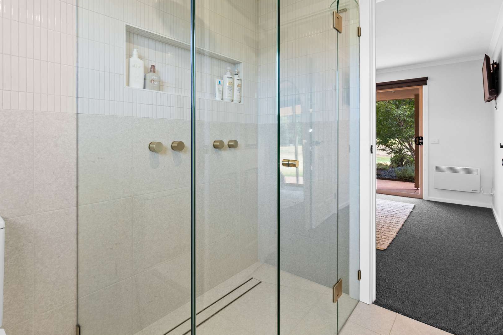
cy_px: 138
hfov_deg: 90.0
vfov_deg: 66.9
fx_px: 252
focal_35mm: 18
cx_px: 245
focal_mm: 10
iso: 200
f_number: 8
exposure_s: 1/3
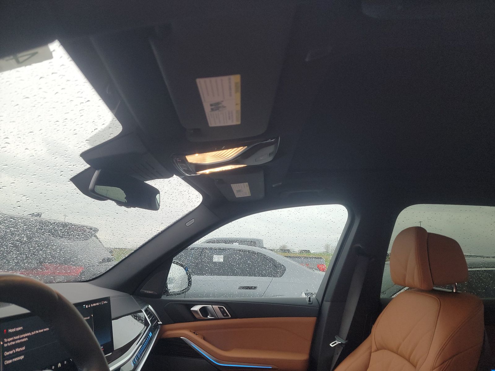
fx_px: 343
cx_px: 248
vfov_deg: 56.8
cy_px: 186
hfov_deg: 71.6
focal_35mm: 24
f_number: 1.8
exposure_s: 1/59
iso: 432
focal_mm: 6.7
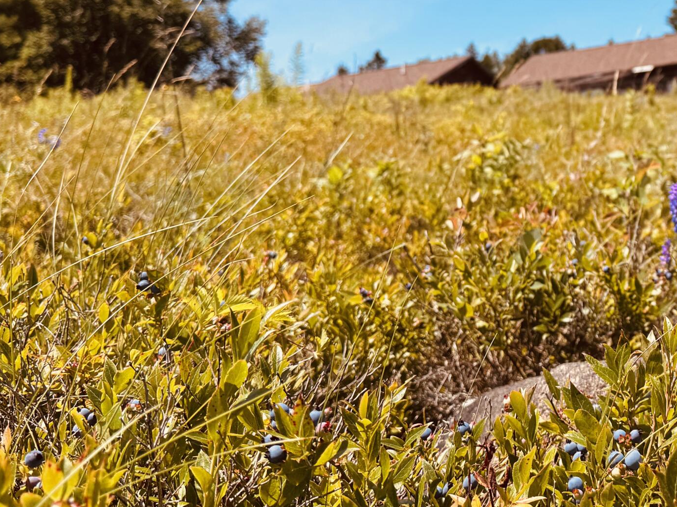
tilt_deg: +7.8
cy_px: 95
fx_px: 1017
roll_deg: +2.5
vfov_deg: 27.4
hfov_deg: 34.9
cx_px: 602
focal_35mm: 52
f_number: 1.78
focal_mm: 6.76
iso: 80
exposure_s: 1/2415
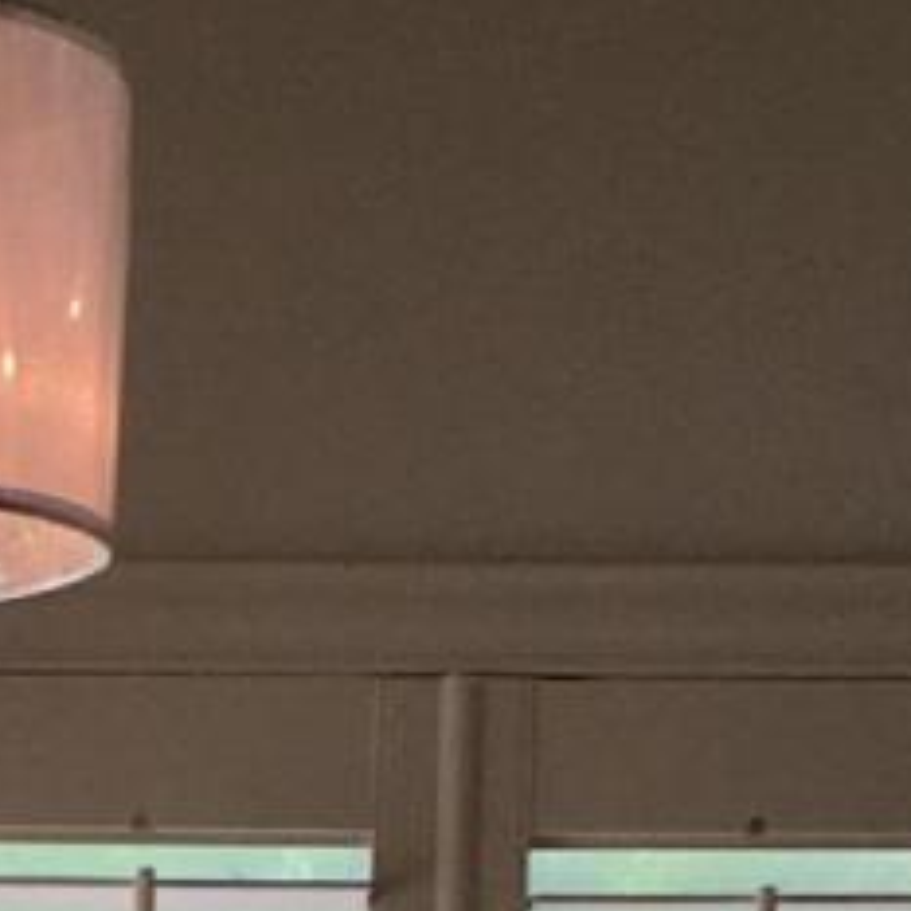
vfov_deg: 7.6
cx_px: -602
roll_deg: -1.4
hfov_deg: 7.8
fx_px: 6550
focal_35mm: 220
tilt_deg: -3.4
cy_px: 1896
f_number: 2.2
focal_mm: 4.15
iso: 25
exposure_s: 1/126
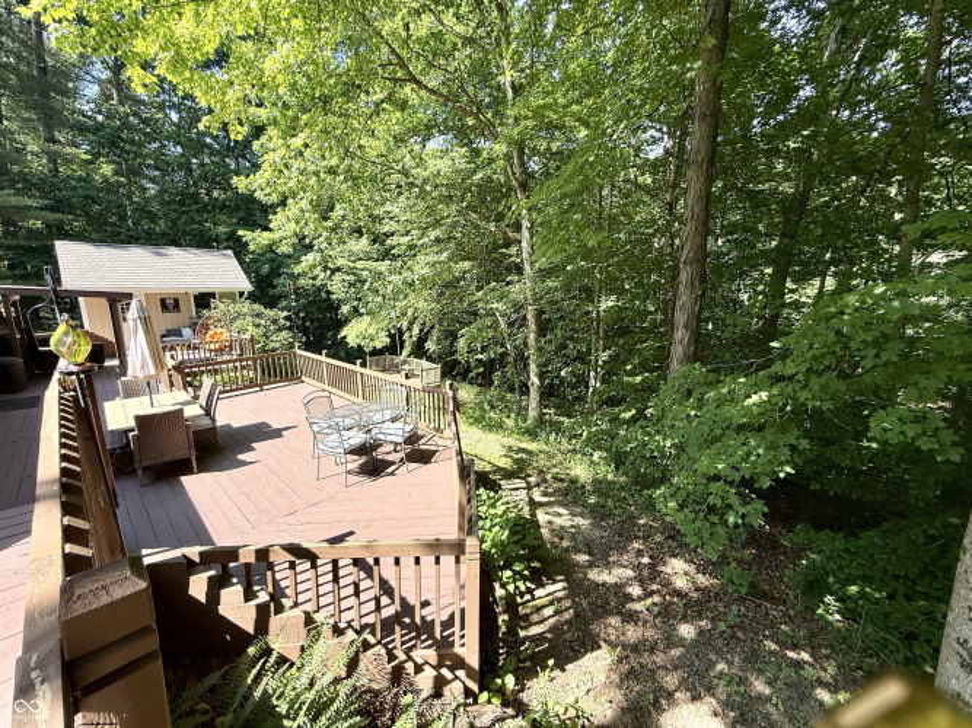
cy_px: 364
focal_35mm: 14
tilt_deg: -11.8
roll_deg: -0.1
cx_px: 486
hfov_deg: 102.1
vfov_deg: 85.7
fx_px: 393
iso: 50
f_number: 2.2
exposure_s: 1/293
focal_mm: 2.22
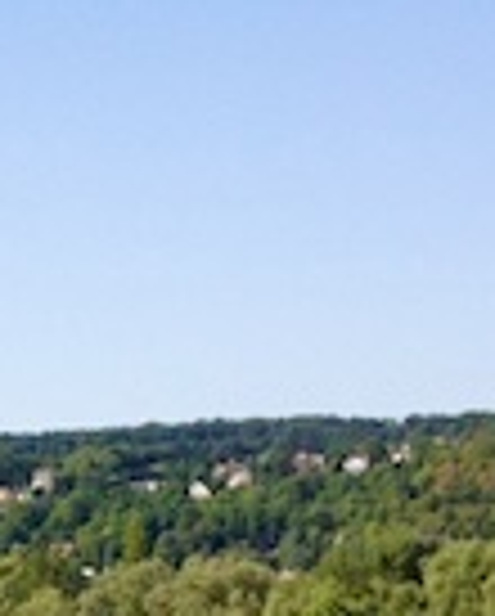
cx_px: -238
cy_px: 940
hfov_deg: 9.3
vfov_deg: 11.4
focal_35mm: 162
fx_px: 2960
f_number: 2.4
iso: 64
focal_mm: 4.28
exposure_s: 1/1416
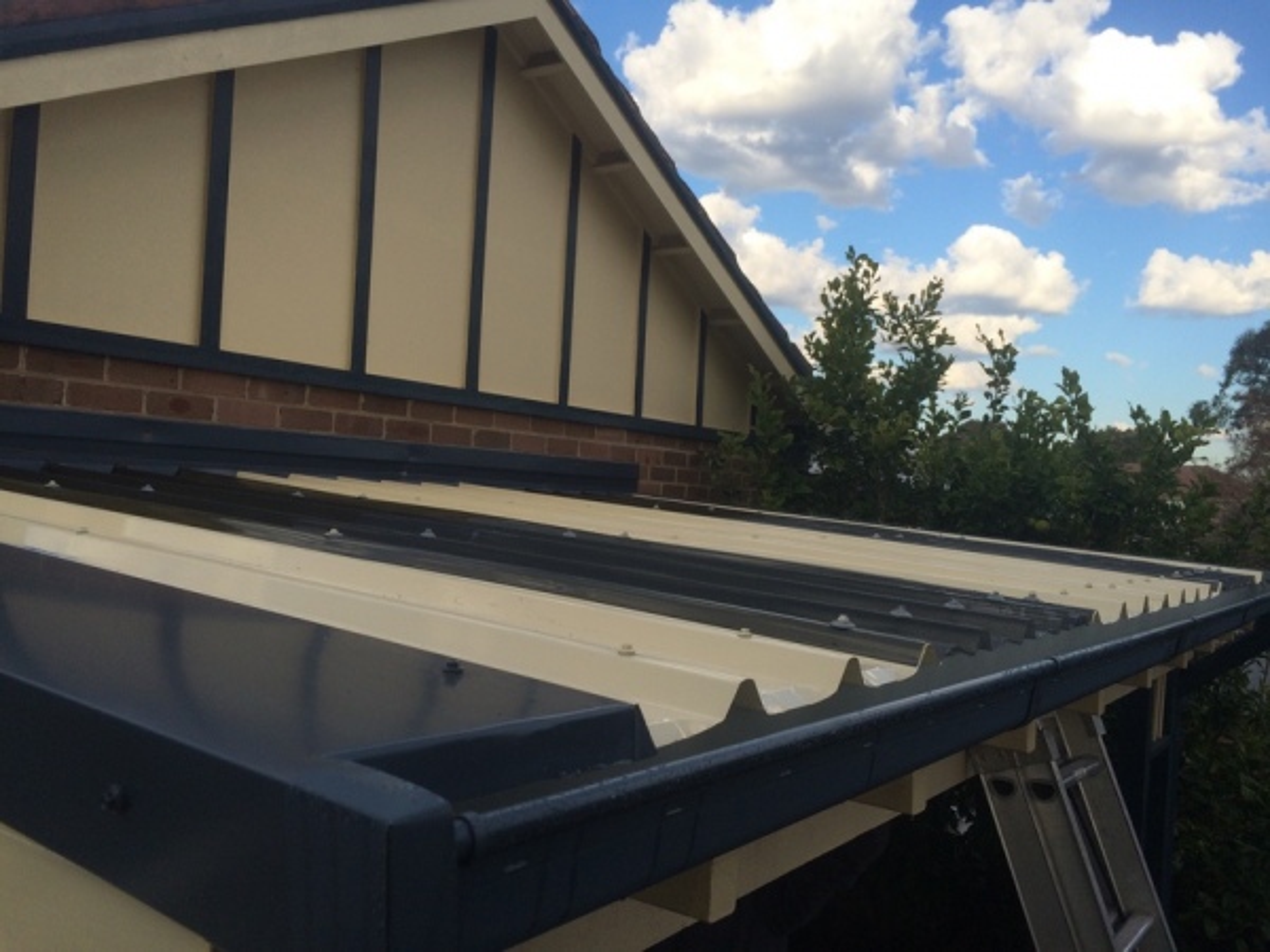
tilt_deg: -1.1
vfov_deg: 48.2
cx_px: 635
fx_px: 1064
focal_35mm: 29
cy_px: 476
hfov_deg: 61.7
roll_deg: -1.6
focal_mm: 4.15
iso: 32
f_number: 2.2
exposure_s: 1/1109
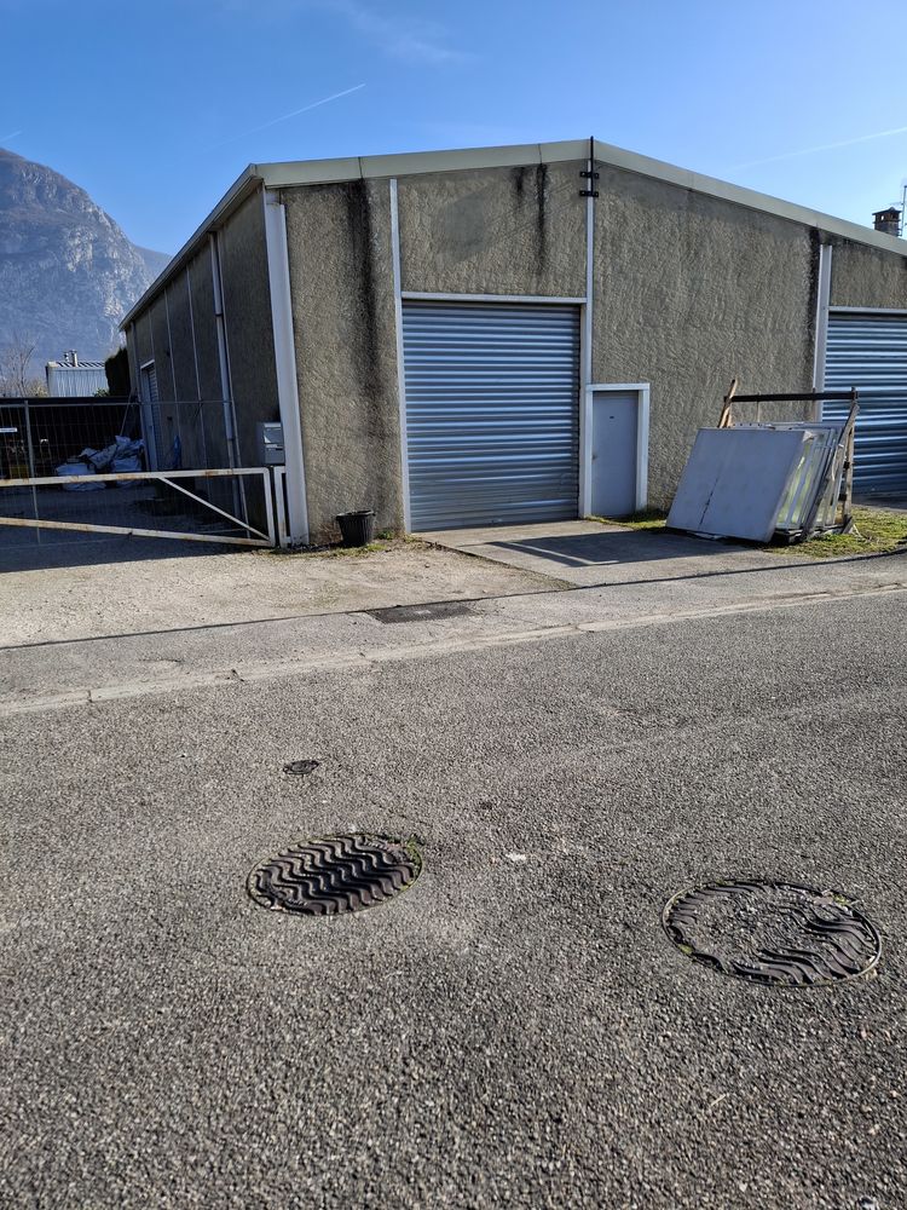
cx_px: 454
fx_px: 873
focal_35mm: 25
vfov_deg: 69.4
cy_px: 605
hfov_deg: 54.9
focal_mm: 4.69
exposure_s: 1/1406
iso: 32
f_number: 1.8
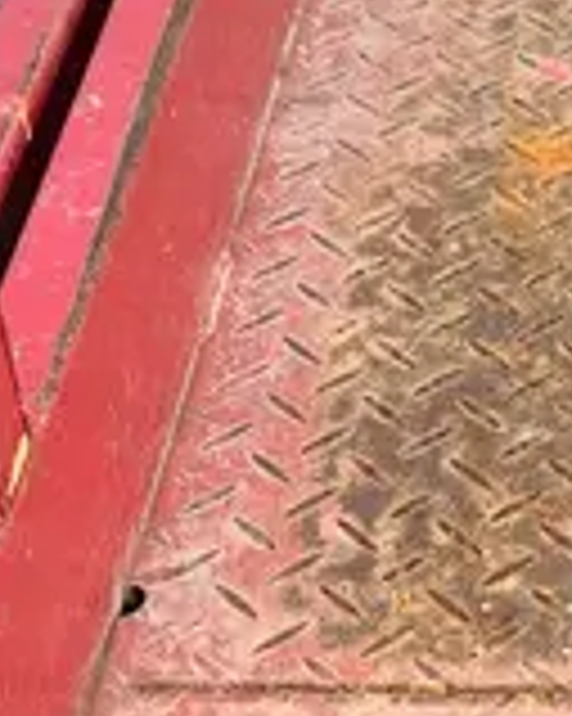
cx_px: 784
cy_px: 399
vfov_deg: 16.4
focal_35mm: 117
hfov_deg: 12.7
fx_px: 2478
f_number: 1.8
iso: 25
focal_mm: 4.25
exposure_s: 1/594
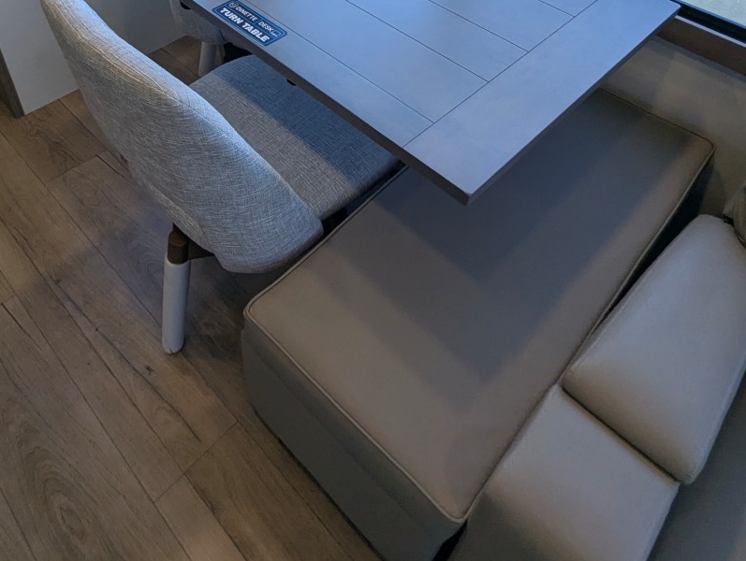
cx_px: 297
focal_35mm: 28
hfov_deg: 62.8
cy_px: 81
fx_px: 604
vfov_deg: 46.1
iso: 71
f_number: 2.2
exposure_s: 1/174
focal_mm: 2.35
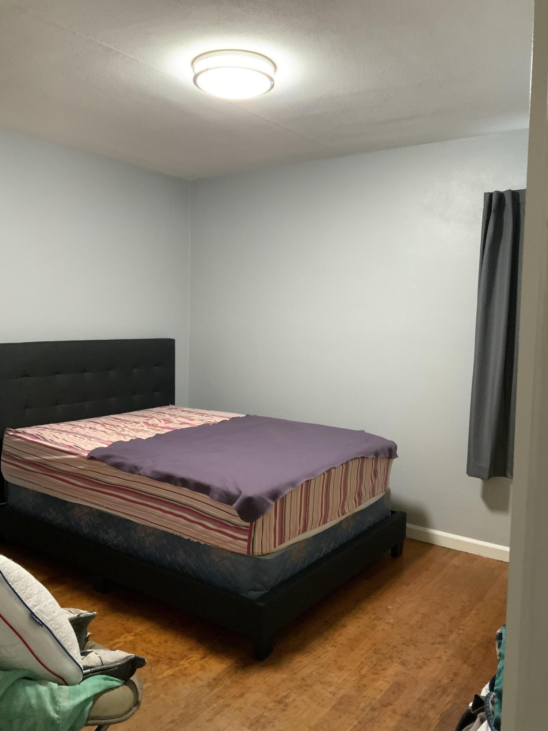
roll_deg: -1.4
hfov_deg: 48.2
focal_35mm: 29
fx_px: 612
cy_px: 366
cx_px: 274
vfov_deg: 61.7
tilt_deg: -4.1
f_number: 1.8
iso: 200
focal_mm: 3
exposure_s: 1/40
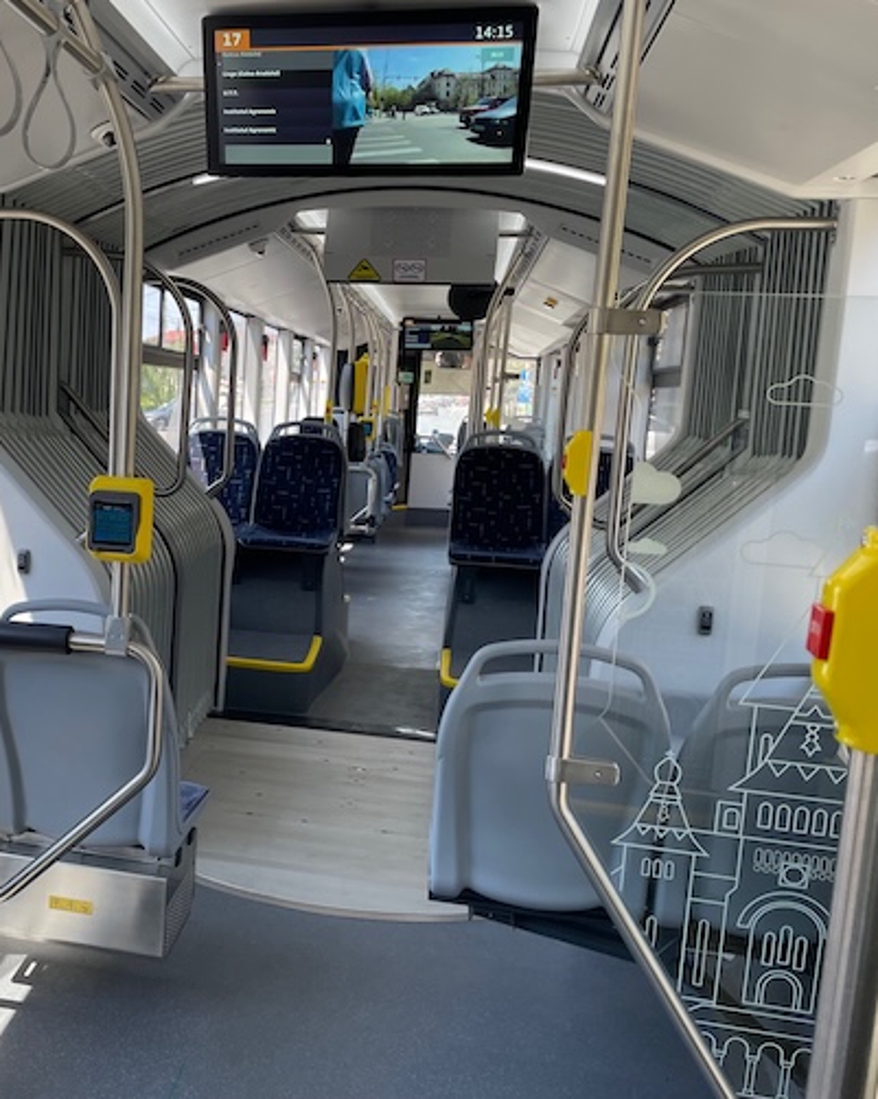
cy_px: 550
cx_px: 206
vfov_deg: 52.9
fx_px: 1105
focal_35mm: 34
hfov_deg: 41.9
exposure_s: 1/159
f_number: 1.6
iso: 32
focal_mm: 4.2
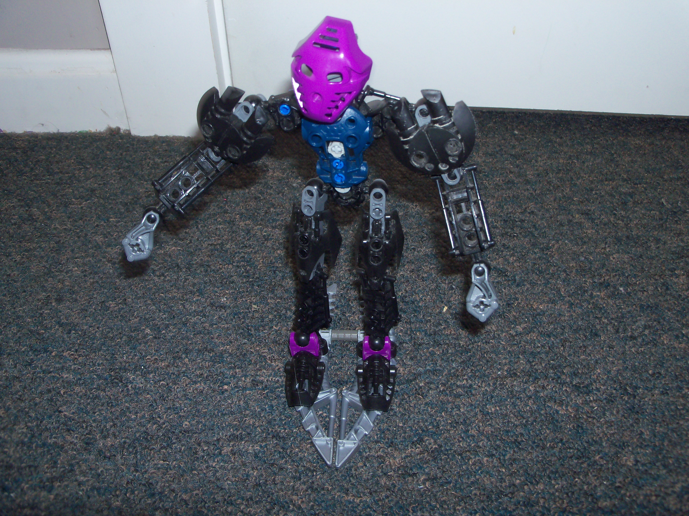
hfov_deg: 52.6
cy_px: 258
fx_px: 697
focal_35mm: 35
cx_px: 344
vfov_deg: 40.7
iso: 100
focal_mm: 6.3
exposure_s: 1/30
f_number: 3
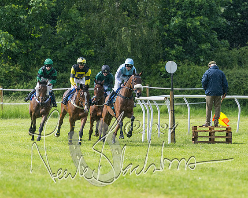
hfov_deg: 4.3
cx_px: 184
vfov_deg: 3.4
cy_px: 89
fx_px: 3317
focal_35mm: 452
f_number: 4
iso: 400
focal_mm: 270
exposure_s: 1/3200
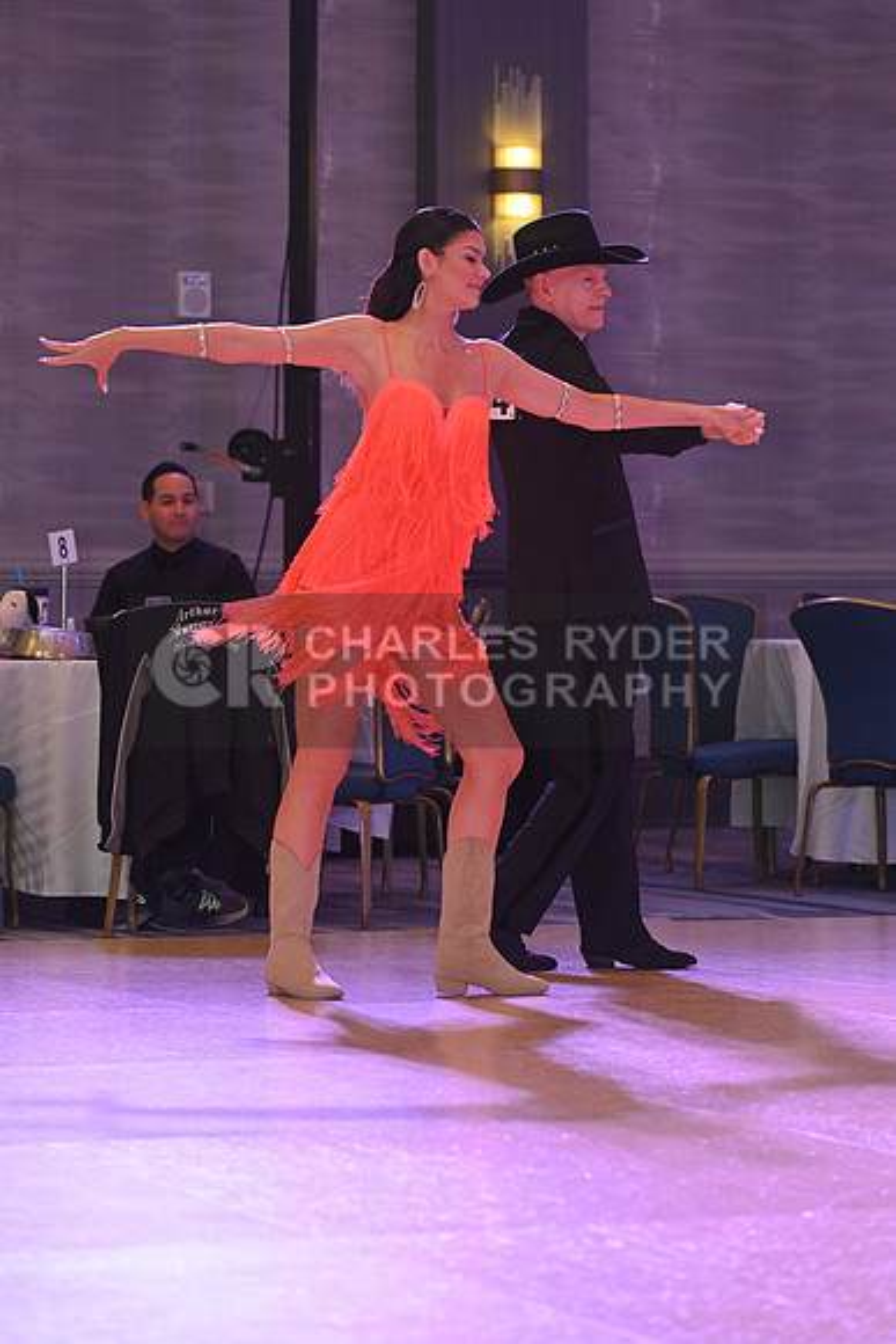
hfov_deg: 10.2
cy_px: 672
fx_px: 5037
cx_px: 448
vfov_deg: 15.2
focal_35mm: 135
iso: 2500
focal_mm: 135
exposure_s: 1/250
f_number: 5
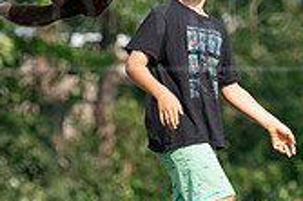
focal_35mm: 888
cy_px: 43
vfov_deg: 1.5
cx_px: 122
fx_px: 7467
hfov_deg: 2.3
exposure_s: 1/4000
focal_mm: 255
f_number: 6.3
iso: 1600
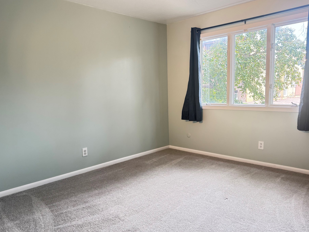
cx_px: 148
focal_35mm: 27
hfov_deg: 65.3
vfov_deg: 51.3
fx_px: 241
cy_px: 122
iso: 200
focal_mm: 6.76
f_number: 1.78
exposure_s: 1/103
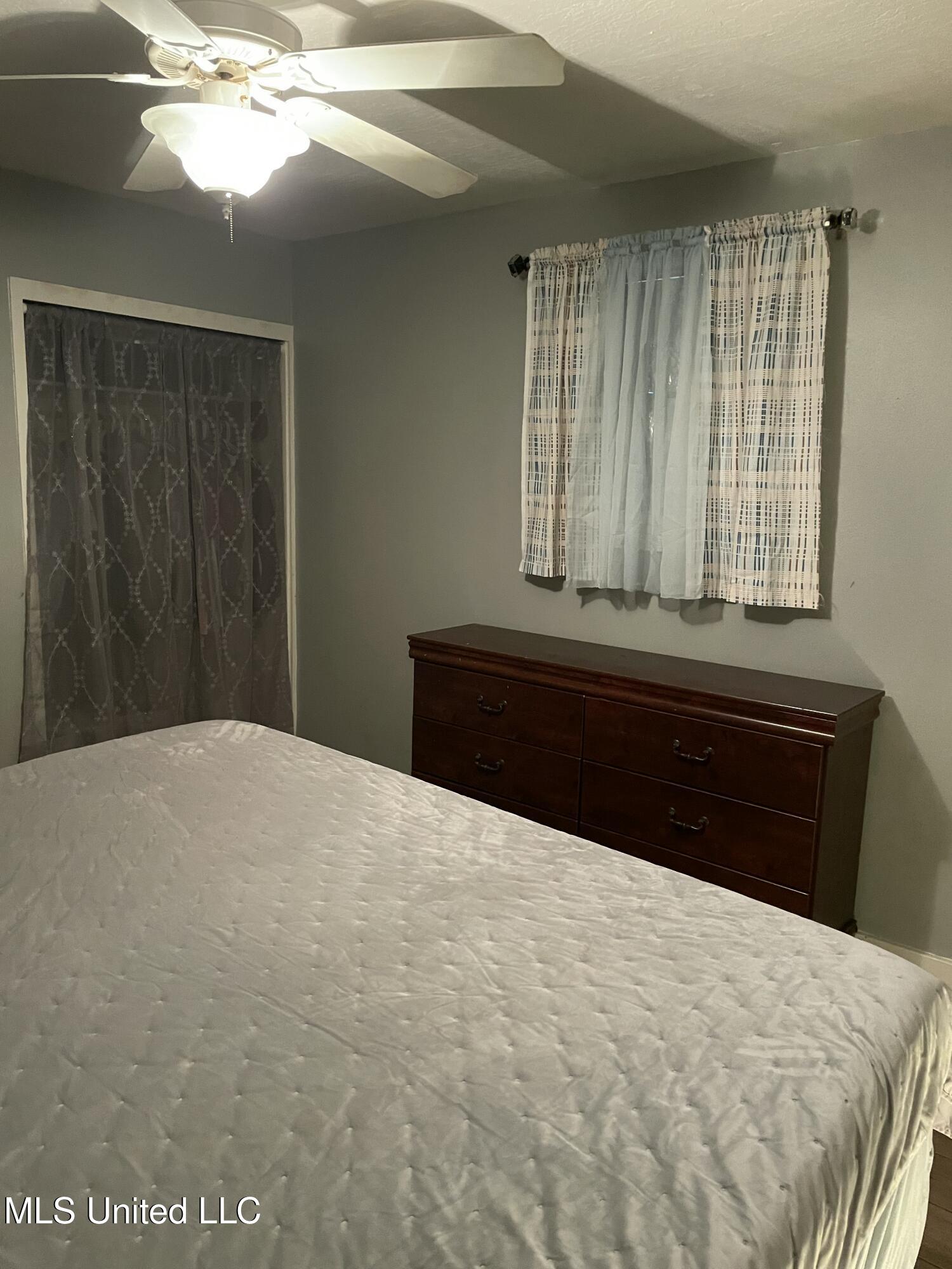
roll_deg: -1.8
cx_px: 476
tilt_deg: -10.5
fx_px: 953
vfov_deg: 67.3
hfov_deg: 53.1
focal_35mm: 26
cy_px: 634
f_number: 1.6
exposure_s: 1/30
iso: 640
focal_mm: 4.2
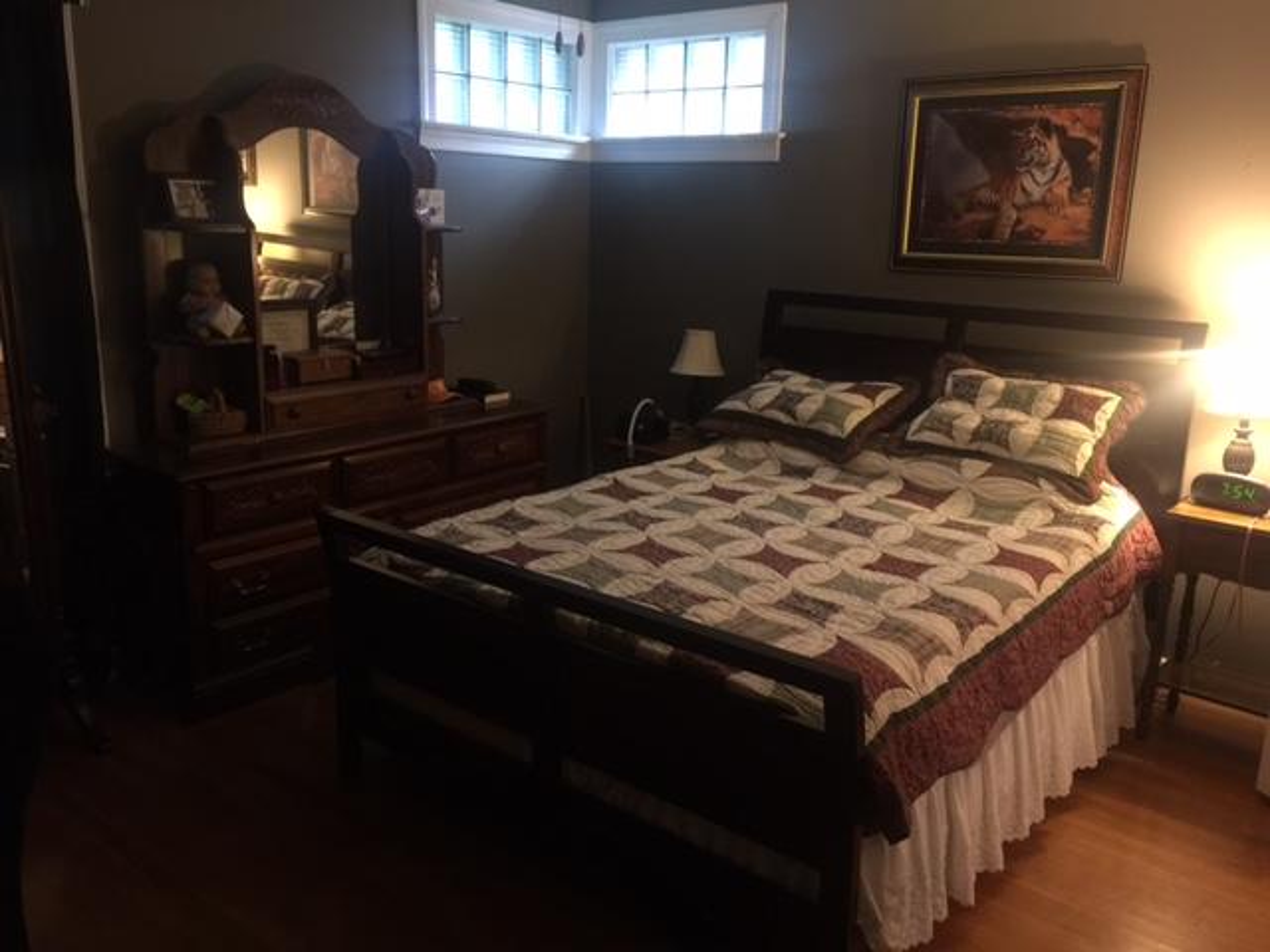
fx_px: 1064
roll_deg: -1.9
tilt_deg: -14.2
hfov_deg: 61.7
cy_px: 476
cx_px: 635
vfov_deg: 48.2
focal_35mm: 29
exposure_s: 1/4
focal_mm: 4.15
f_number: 2.2
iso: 100
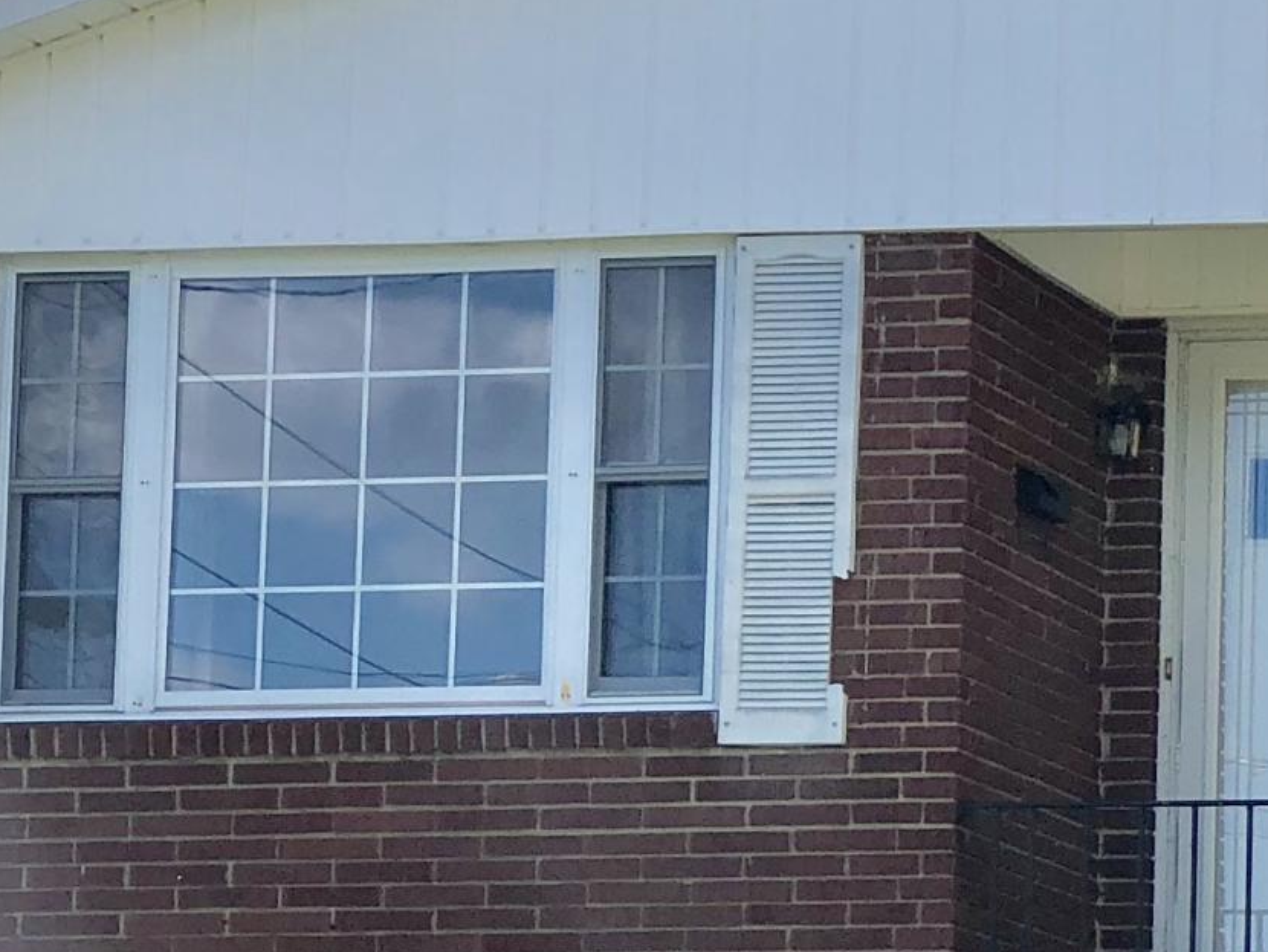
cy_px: 903
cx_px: 1943
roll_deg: -0.5
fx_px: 7548
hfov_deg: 9.3
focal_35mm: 206
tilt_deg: +6.2
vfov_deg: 7.2
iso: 20
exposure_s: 1/421
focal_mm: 6.6
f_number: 2.8
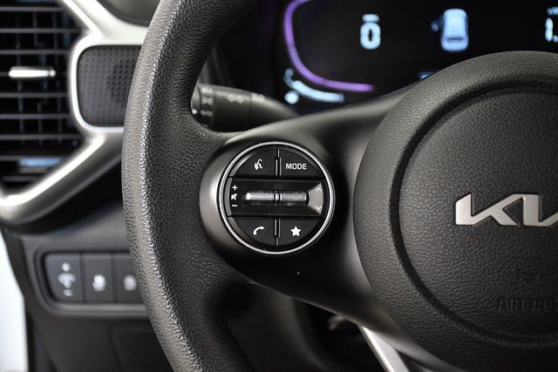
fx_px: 1116
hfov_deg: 28.1
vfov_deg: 18.9
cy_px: 186
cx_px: 279
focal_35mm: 72
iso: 2500
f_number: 4.5
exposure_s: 1/100
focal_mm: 48
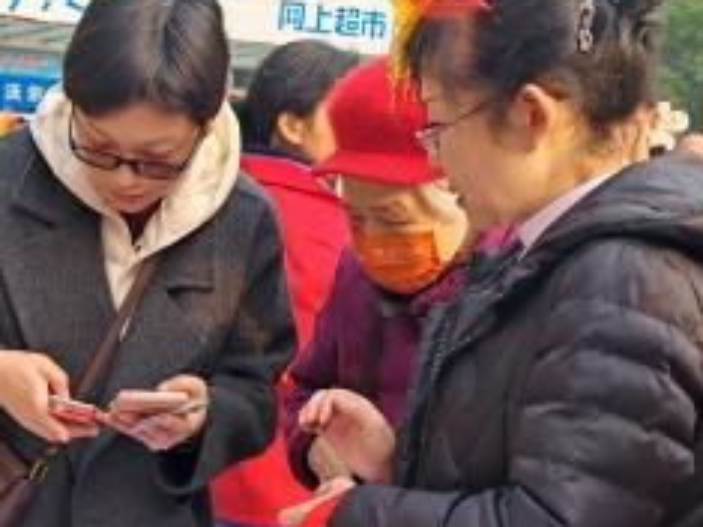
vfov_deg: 21.0
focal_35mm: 69
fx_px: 1401
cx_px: 84
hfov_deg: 27.3
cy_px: 440
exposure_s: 1/670
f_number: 1.6
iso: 50
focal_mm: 7.62
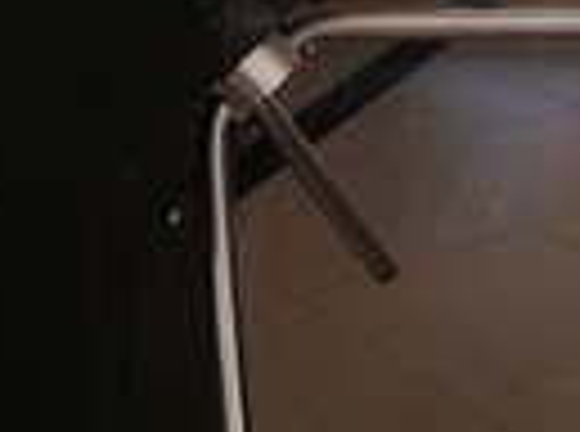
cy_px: -344
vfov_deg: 12.8
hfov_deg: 17.9
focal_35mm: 105
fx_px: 1754
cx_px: 697
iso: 50
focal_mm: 3.79
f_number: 2
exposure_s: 1/132
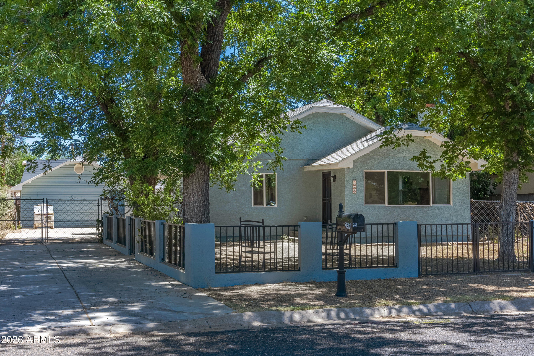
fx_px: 712
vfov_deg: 28.1
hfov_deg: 41.1
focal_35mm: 48
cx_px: 267
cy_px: 178
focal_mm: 32
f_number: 8
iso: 160
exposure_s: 1/4000
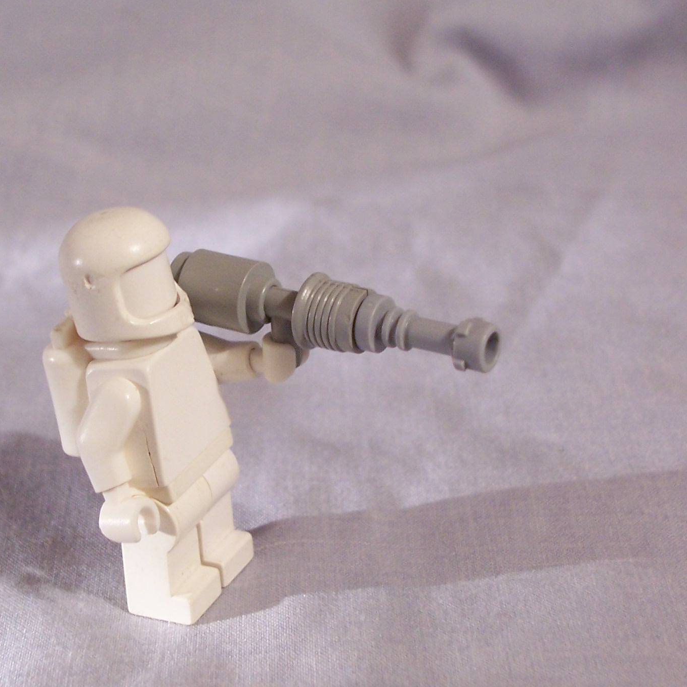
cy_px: 371
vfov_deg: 19.3
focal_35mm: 90
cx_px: 250
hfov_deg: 19.3
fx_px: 2021
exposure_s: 1/8
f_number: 2.8
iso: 140
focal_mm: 10.3
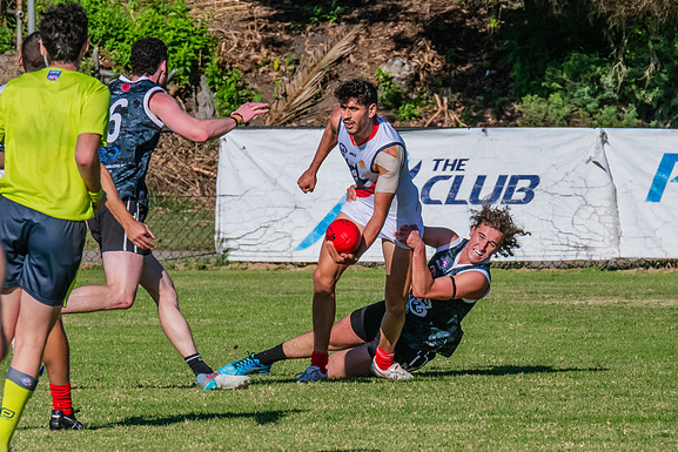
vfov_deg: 1.5
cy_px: 274
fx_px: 17726
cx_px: 376
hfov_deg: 2.2
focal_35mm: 941
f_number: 20
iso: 1600
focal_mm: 600
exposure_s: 1/1600
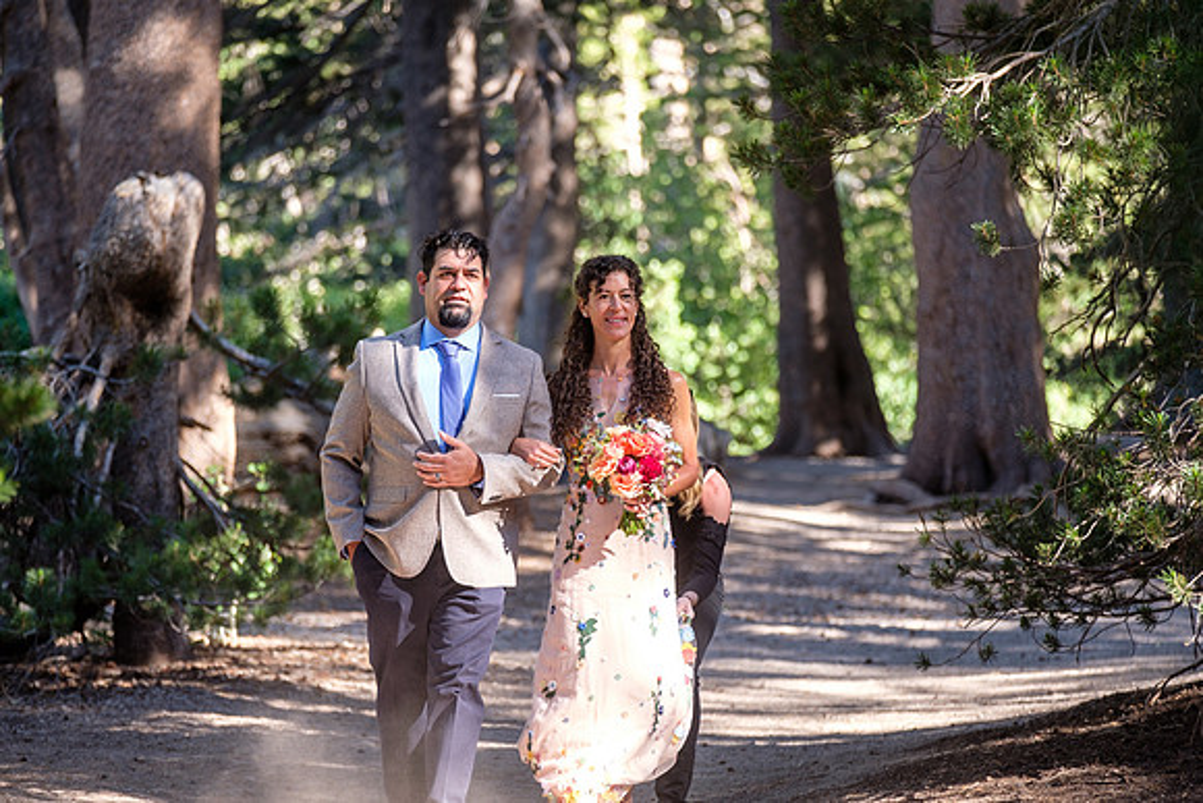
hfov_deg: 10.2
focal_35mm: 202
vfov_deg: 6.8
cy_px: 402
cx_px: 602
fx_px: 6751
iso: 200
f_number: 2.8
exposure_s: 1/180
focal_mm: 134.4
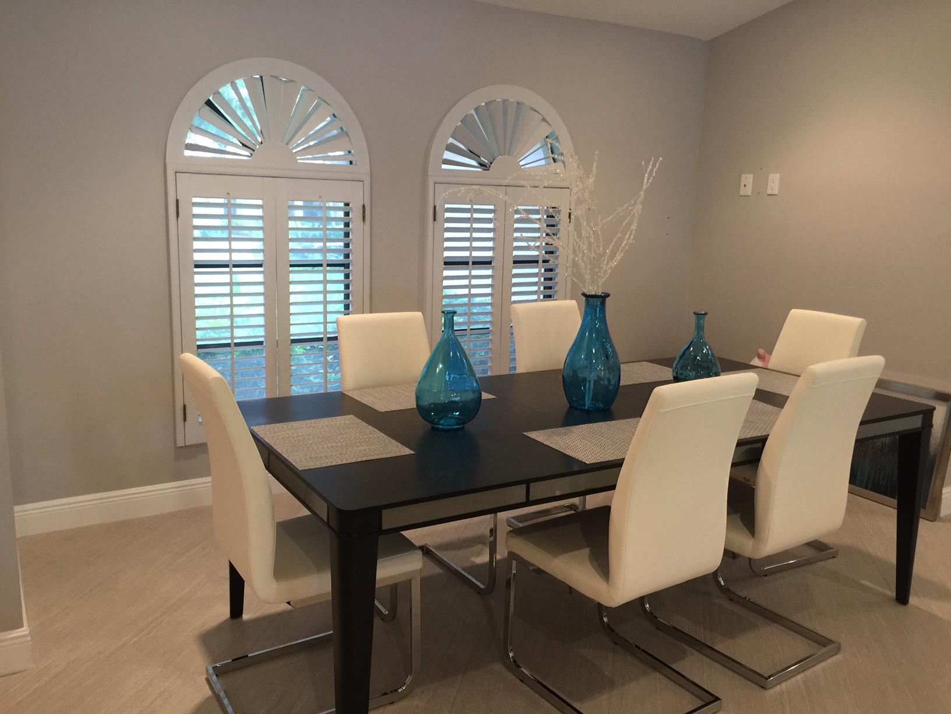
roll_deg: -2.2
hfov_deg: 61.7
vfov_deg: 48.2
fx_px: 797
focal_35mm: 29
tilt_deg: -10.9
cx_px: 476
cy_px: 357
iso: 80
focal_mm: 4.15
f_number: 2.2
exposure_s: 1/15
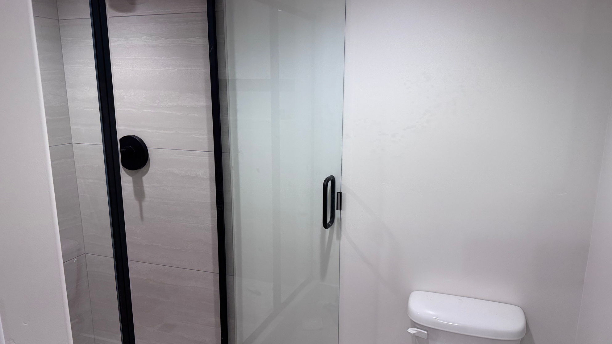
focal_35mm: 27
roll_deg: +0.1
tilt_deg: -12.9
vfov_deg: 42.9
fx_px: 438
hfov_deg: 69.8
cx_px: 311
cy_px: 189
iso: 125
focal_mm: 6.76
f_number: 1.78
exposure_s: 1/120
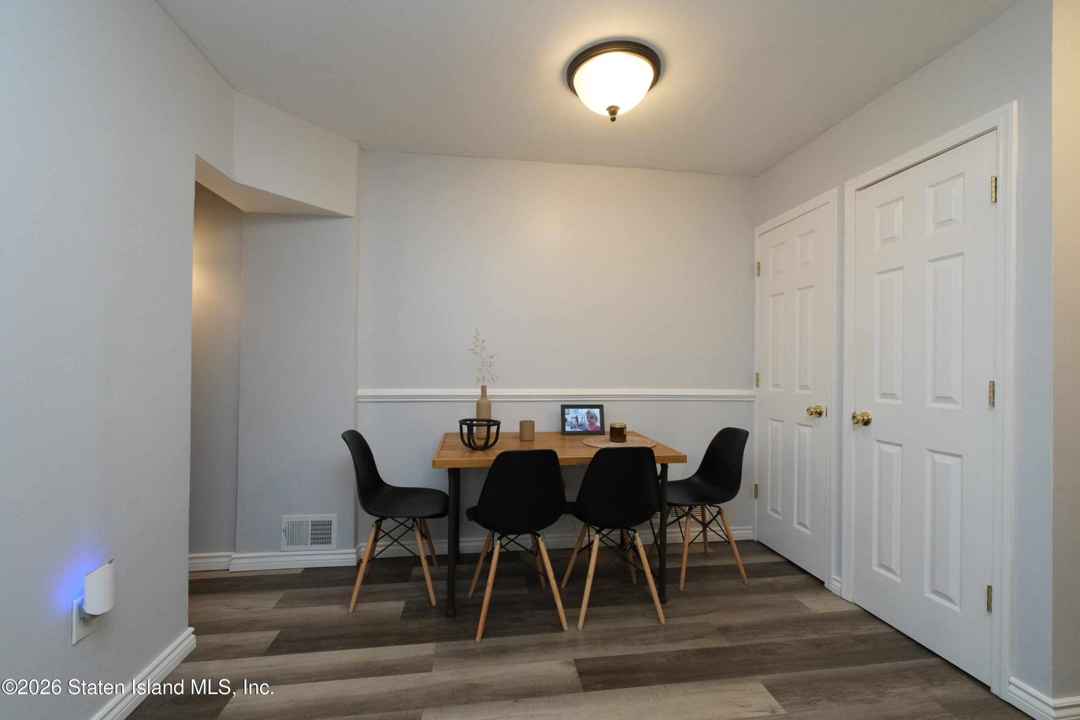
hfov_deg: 100.4
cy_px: 360
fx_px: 450
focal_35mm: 15
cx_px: 540
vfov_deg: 77.3
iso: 2500
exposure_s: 1/60
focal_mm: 10
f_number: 8
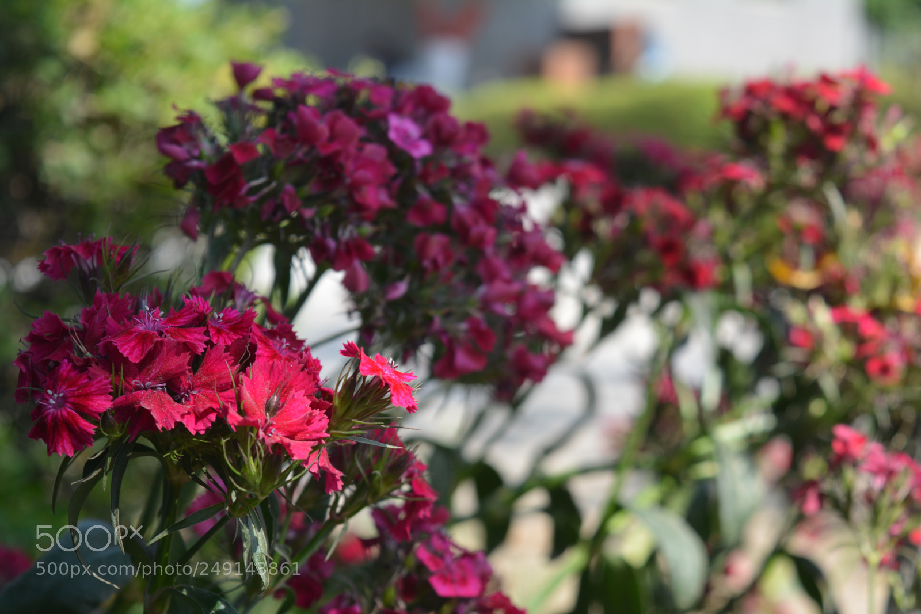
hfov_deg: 24.6
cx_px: 460
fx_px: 2111
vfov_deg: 16.6
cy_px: 307
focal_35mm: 82
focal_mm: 55
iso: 100
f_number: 8
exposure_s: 1/125
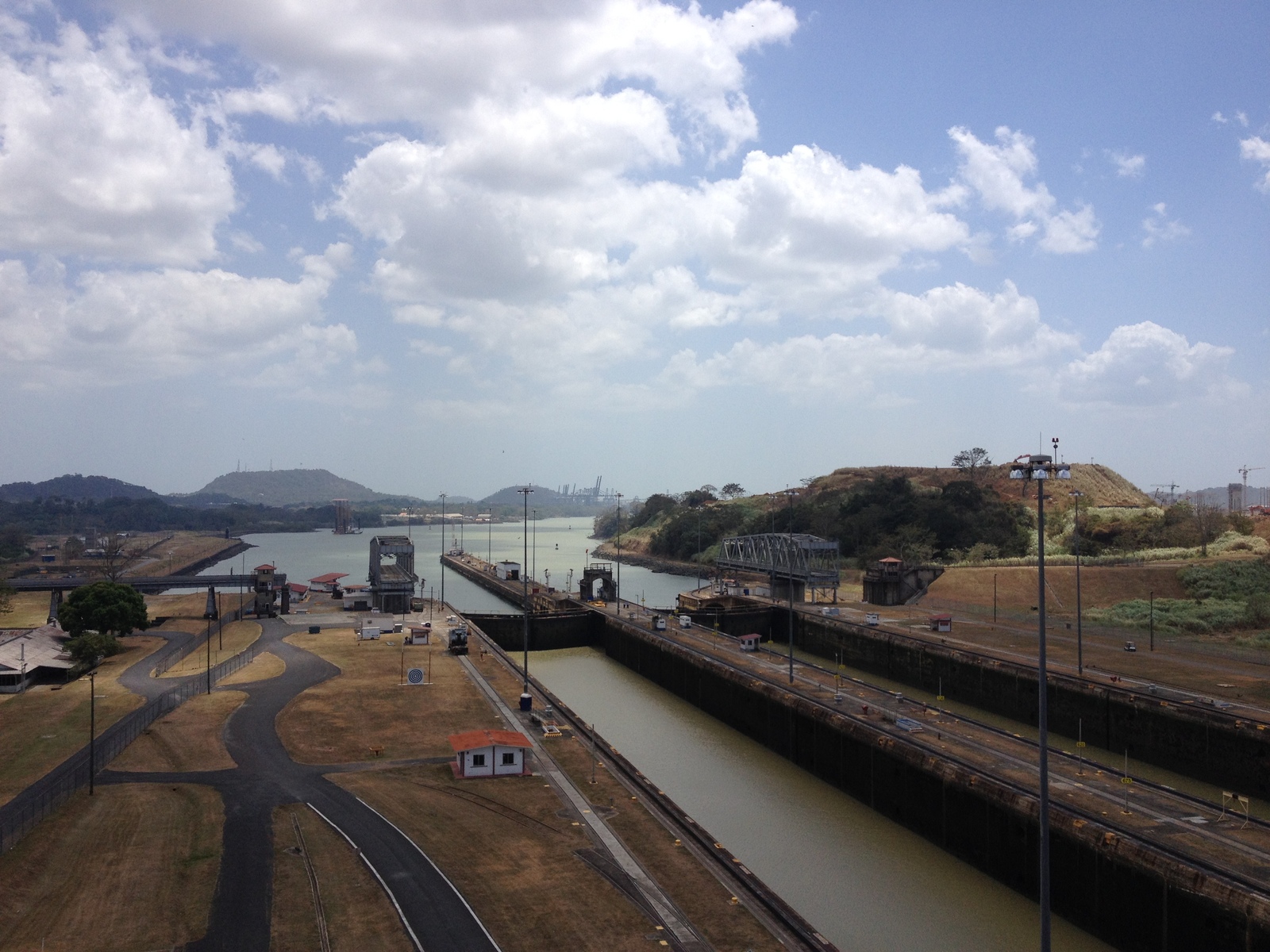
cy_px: 476
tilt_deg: -1.5
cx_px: 635
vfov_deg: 40.7
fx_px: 1284
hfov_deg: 52.6
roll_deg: +0.3
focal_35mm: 35
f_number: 2.4
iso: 50
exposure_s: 1/2632
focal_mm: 4.28
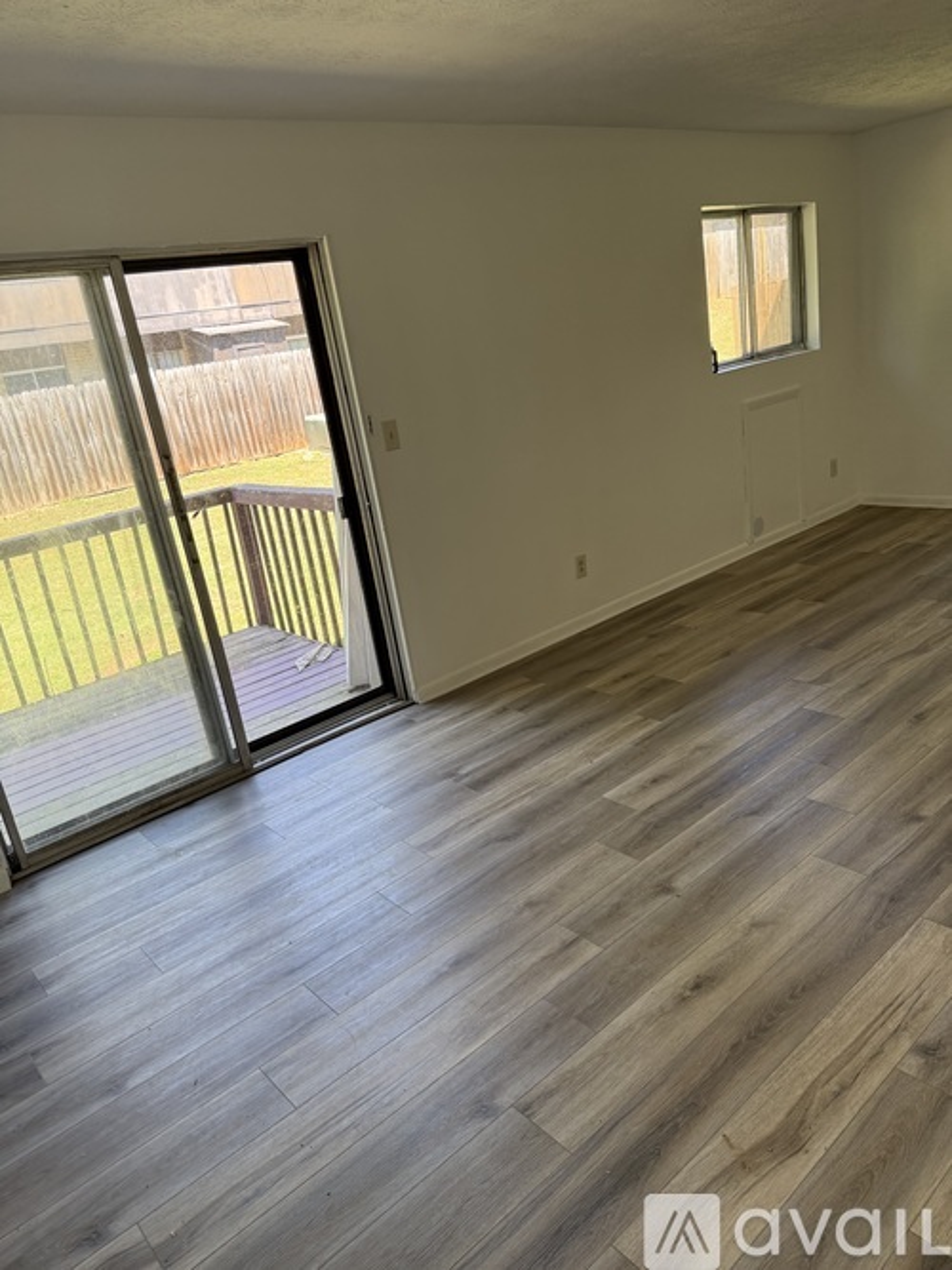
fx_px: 880
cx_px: 476
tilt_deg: -17.8
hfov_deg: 56.8
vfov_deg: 71.6
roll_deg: +9.4
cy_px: 635
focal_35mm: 24
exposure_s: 1/229
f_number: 1.78
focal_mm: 6.76
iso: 125
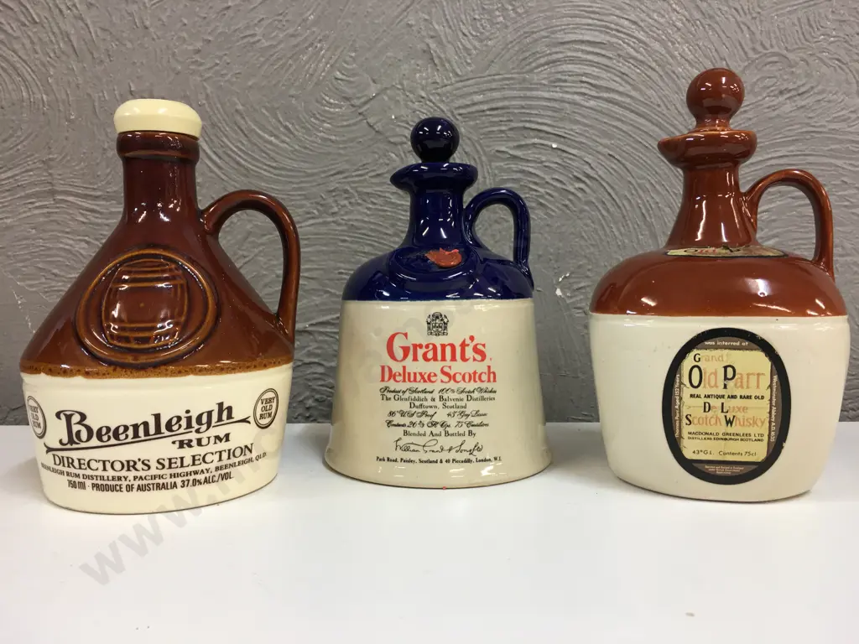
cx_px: 430
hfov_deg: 61.7
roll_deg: -0.5
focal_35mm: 29
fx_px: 720
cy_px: 322
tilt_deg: -1.7
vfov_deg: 48.2
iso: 32
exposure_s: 1/17
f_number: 2.2
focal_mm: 4.15
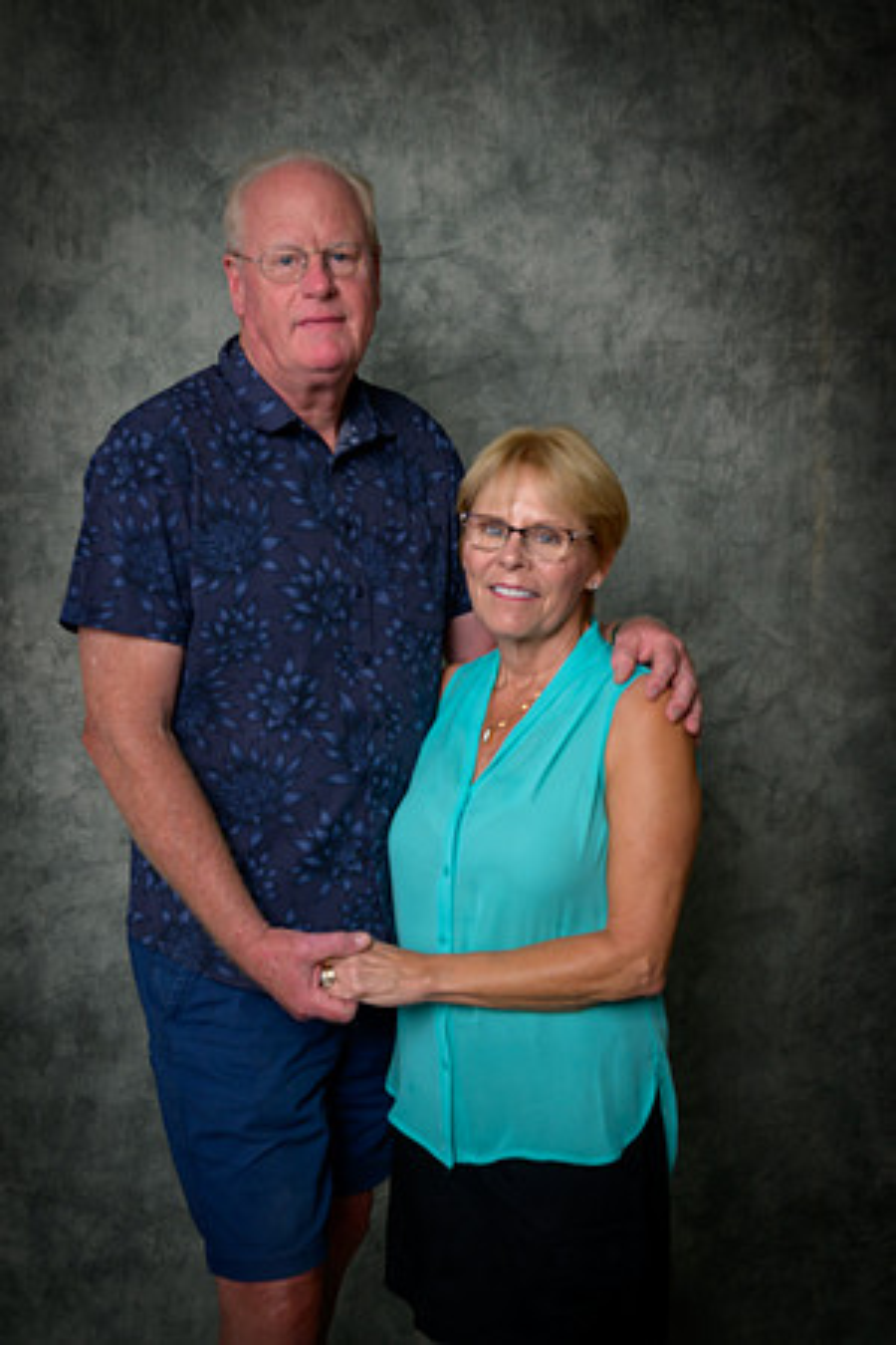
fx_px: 1493
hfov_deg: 33.4
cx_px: 448
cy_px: 672
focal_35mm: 40
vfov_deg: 48.5
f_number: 10
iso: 400
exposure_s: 1/125
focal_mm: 40
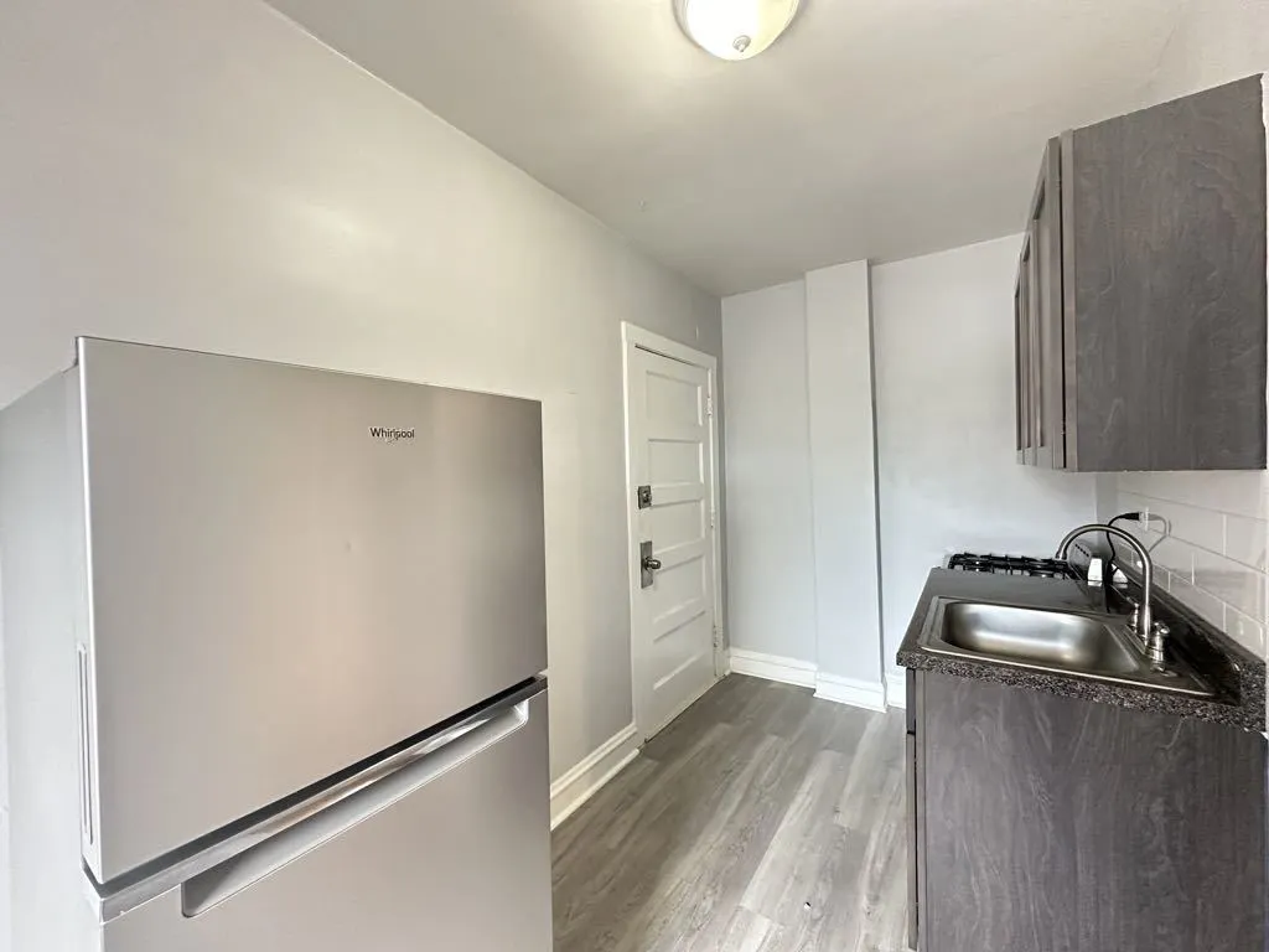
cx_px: 634
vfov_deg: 85.7
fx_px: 513
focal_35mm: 14
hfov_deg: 102.1
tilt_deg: -0.6
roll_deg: +1.4
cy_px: 476
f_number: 2.2
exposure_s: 1/60
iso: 500
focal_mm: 2.22
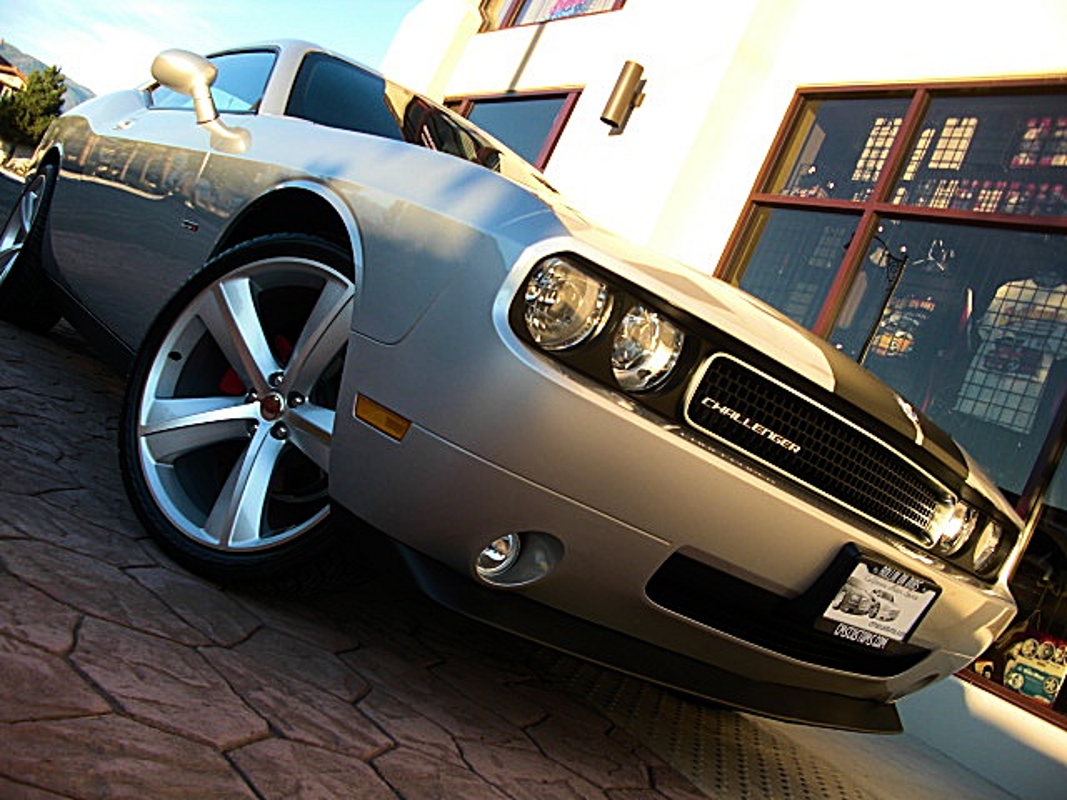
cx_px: 534
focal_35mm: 36
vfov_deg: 39.7
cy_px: 400
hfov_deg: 51.4
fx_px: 1110
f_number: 2.8
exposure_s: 1/160
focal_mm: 6.3
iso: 50
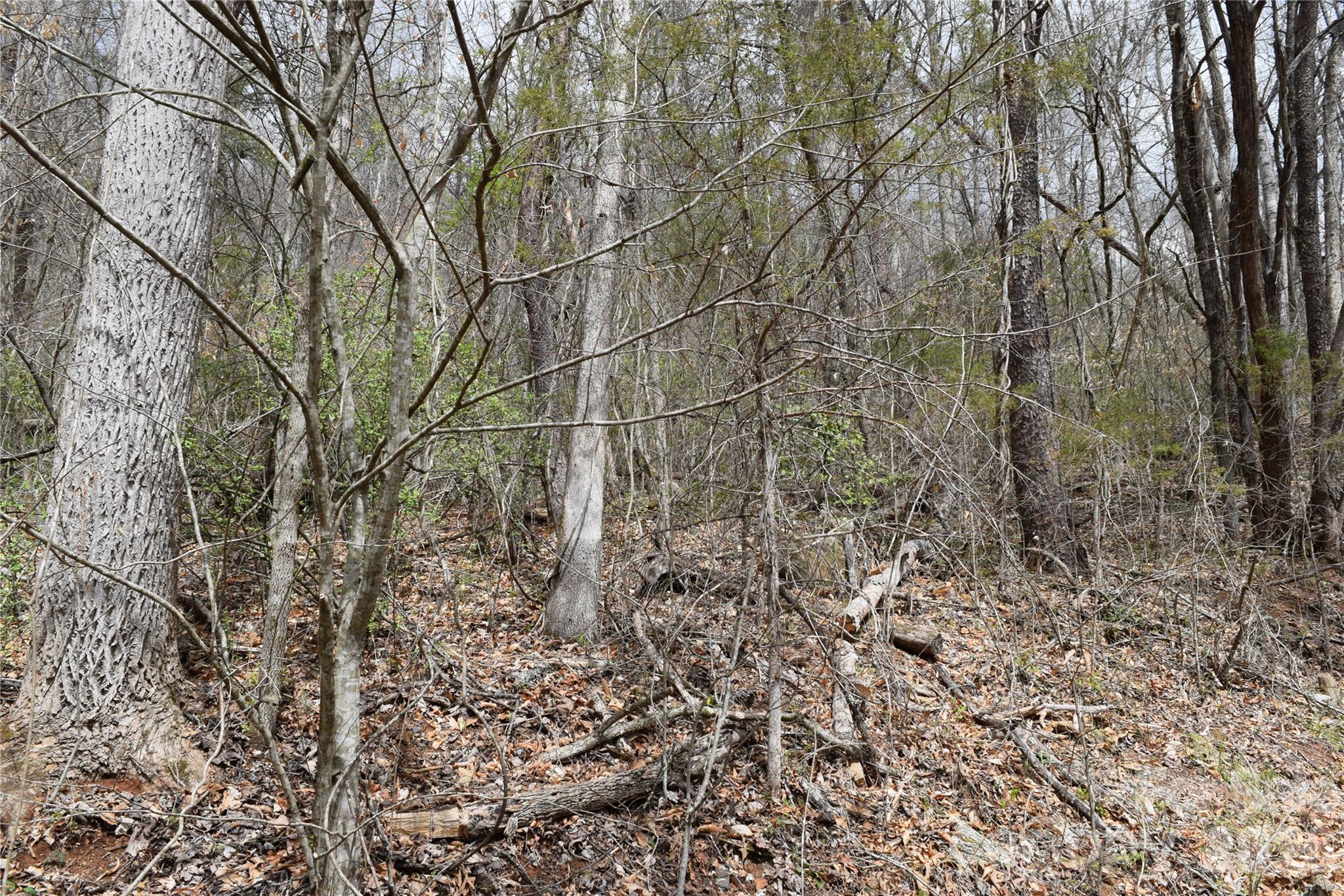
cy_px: 448
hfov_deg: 67.4
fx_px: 1008
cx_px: 672
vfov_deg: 47.9
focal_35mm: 27
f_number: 9
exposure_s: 1/320
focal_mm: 18
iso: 200
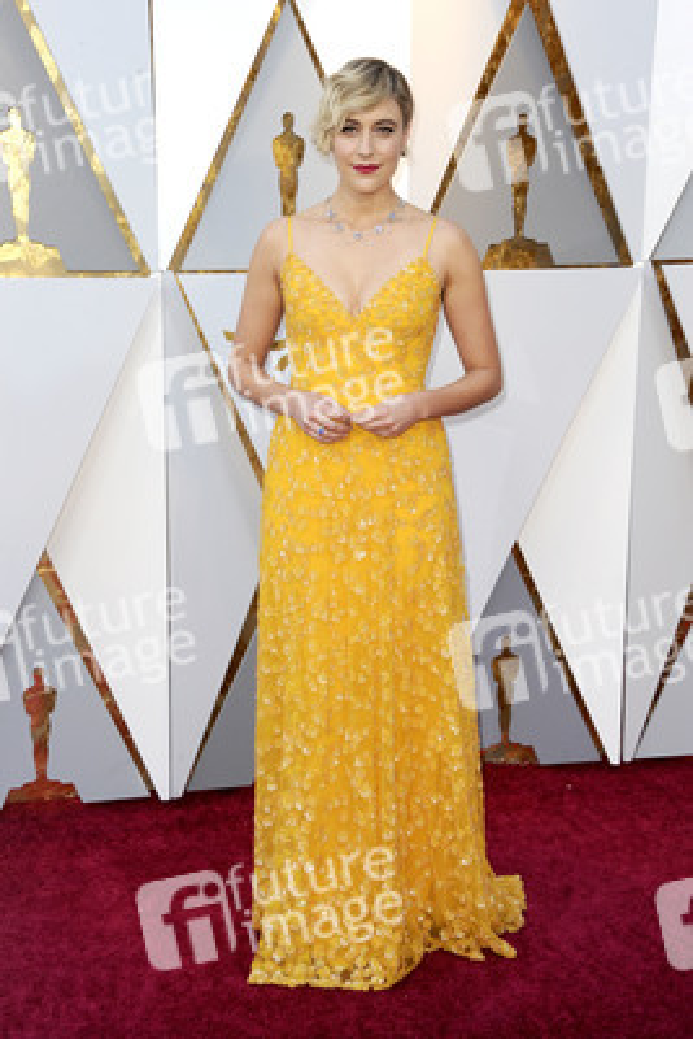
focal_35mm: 62
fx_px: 1789
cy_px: 520
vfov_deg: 32.4
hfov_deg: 21.9
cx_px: 346
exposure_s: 1/250
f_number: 8
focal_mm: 62
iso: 1000
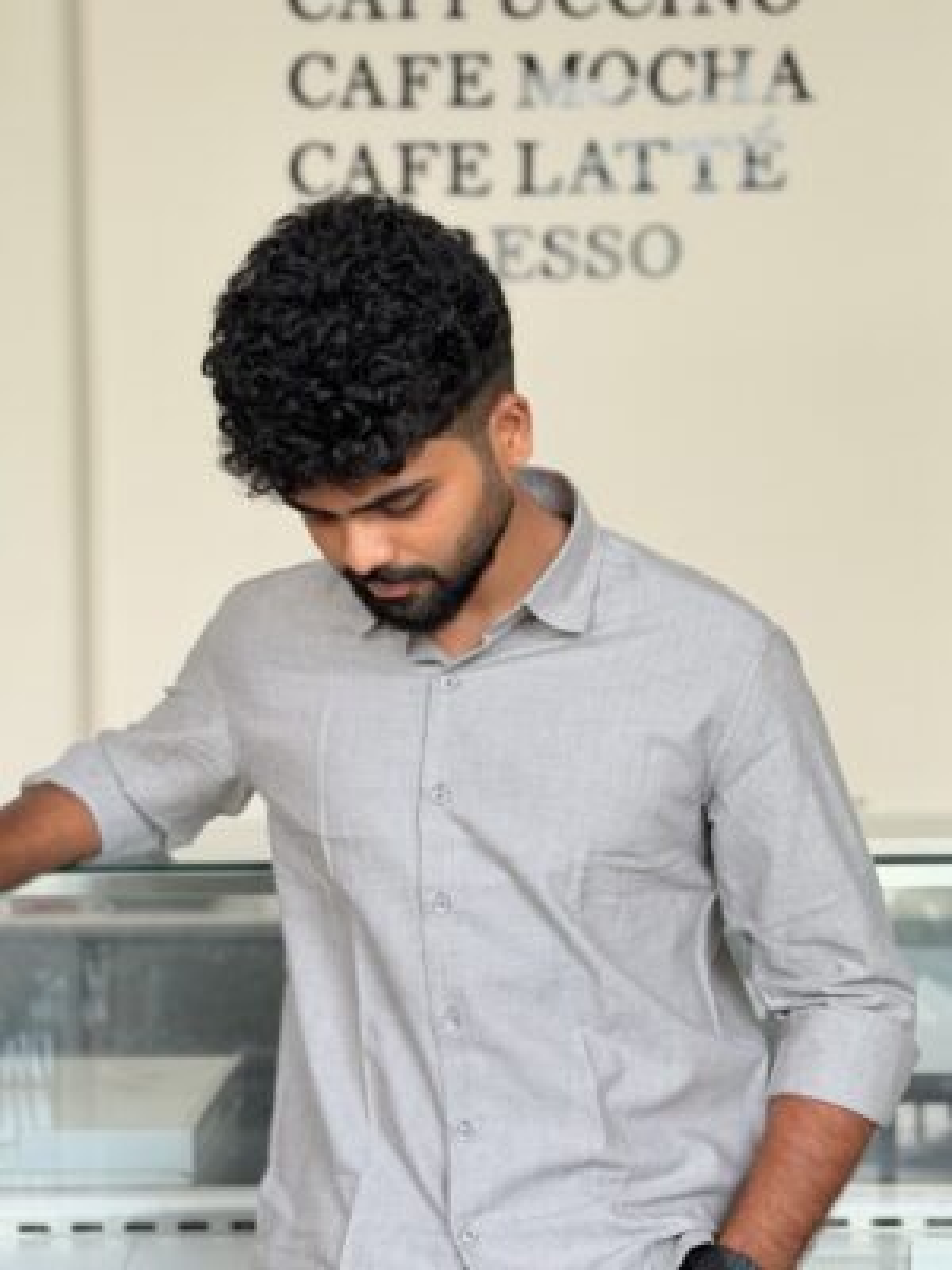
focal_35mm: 48
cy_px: 635
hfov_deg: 30.3
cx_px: 476
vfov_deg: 39.7
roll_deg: +0.2
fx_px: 1760
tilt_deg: -3.2
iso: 64
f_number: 1.78
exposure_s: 1/121
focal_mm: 6.76
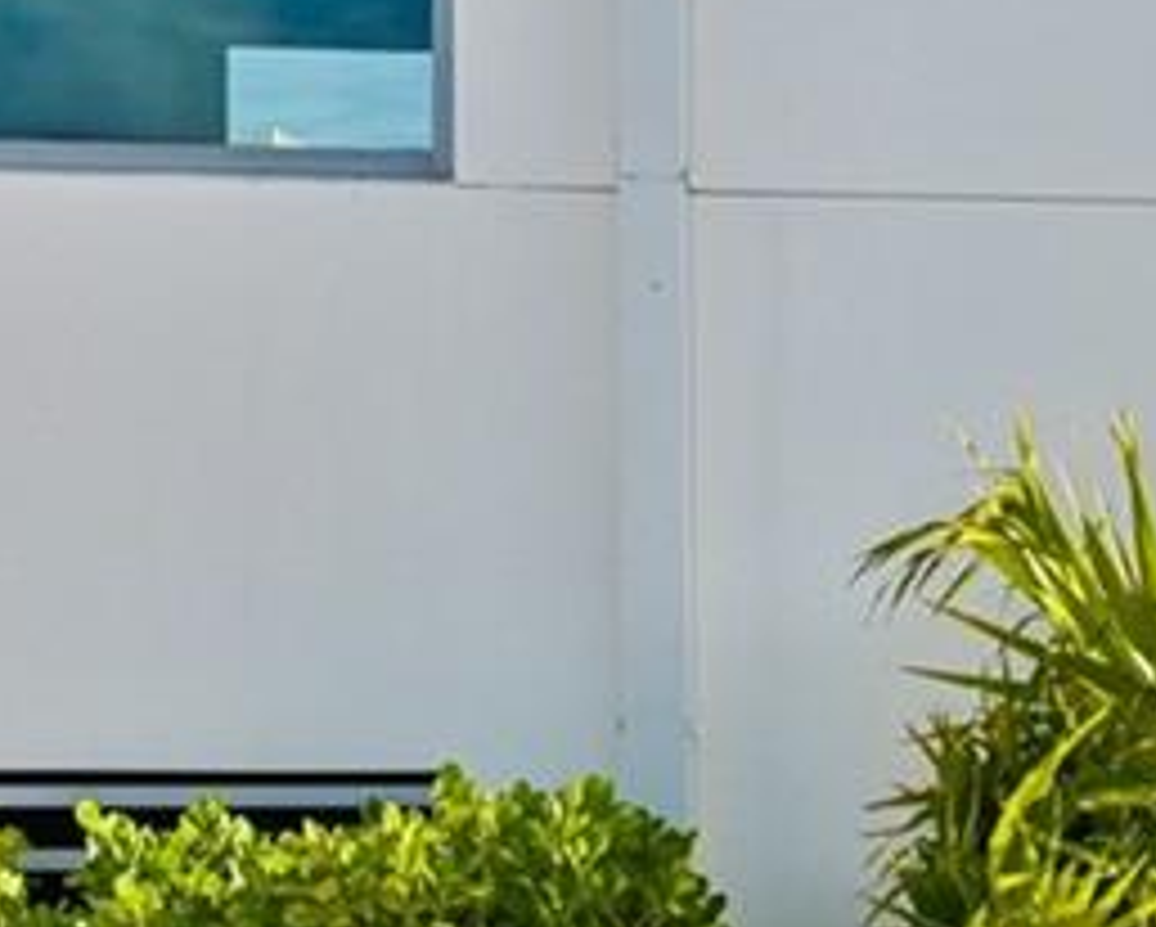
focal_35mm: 105
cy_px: 97
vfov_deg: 14.5
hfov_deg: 16.9
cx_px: 1610
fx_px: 3595
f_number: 8
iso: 400
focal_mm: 18
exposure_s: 1/2000
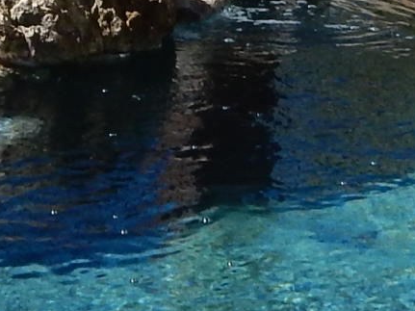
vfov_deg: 8.3
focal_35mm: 174
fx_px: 2085
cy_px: -175
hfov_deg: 11.2
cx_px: -53
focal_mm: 4.5
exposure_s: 1/1250
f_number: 3.7
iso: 125
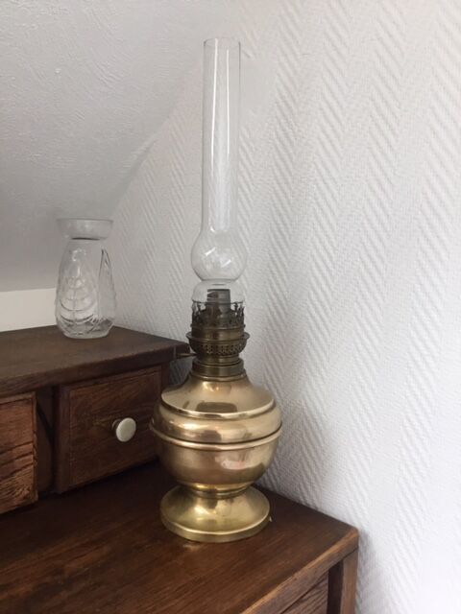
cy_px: 307
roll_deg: +0.0
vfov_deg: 58.4
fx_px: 550
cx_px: 230
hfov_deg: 45.4
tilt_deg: -10.3
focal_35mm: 31
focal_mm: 3.3
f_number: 2.4
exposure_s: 1/33
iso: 40
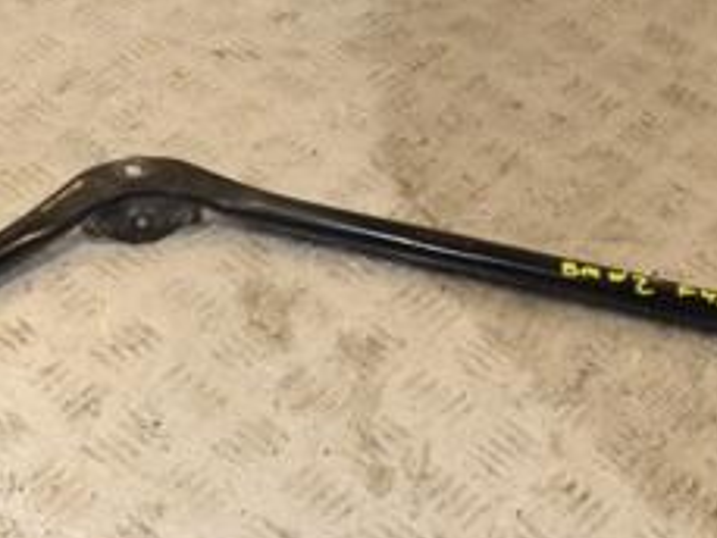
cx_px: 128
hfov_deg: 27.9
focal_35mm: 68
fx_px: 1409
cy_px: 363
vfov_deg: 21.5
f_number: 10
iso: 800
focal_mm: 18
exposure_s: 1/200
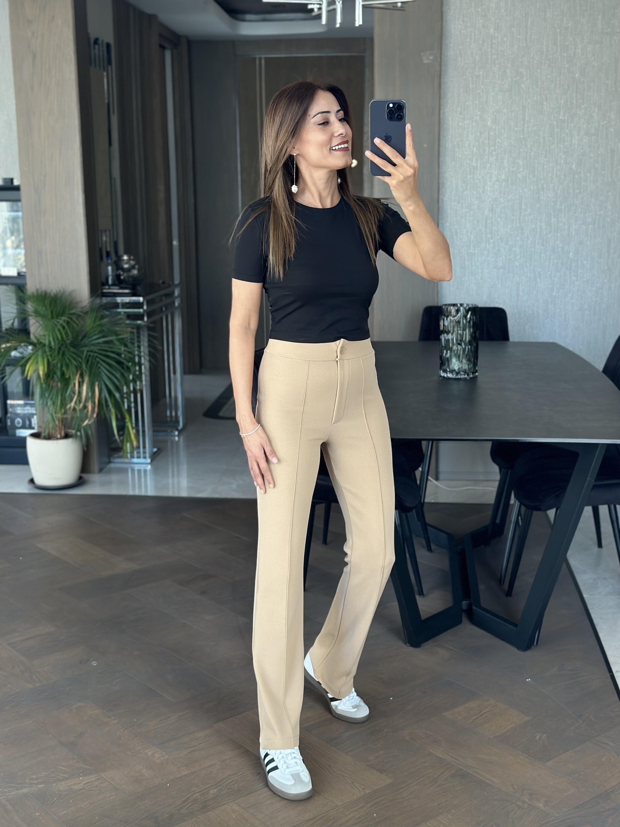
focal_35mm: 48
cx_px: 310
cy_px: 414
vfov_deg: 39.7
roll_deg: +0.8
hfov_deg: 30.3
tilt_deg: -17.7
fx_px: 1146
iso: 125
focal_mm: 6.86
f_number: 1.78
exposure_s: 1/64
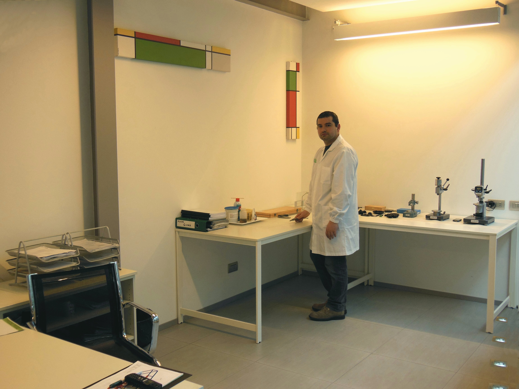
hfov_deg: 47.9
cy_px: 194
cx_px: 260
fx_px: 585
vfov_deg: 36.8
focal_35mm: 39
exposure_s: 1/50
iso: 125
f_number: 4.1
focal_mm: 6.9
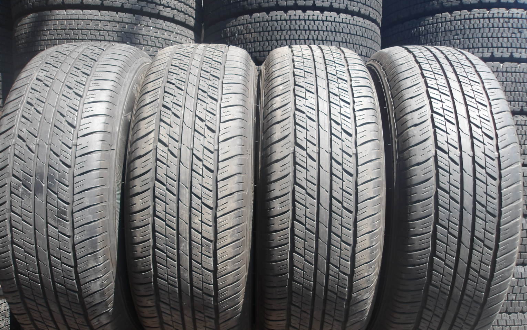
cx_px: 253
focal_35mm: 30
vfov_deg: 41.7
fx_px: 431
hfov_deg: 62.9
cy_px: 195
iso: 100
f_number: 3
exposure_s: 1/299
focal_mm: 4.9
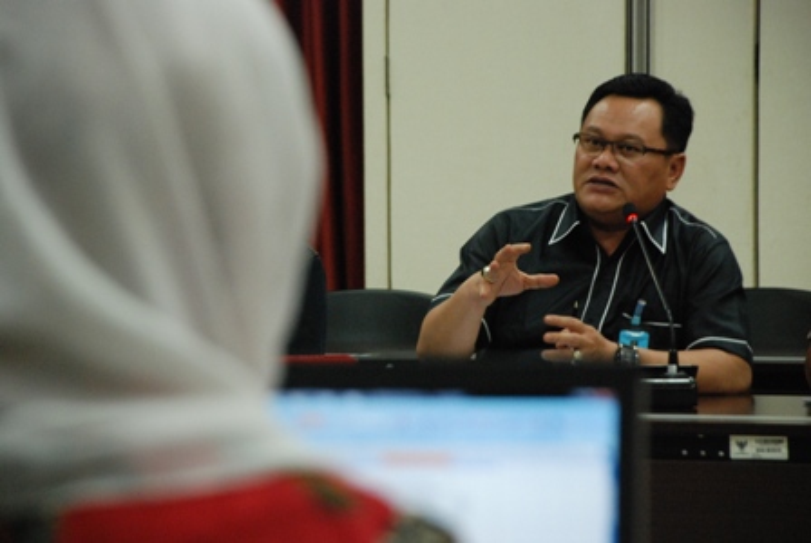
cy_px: 272
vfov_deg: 8.7
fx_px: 3553
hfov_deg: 13.0
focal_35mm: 158
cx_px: 406
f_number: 6.3
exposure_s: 1/30
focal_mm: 105
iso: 1600
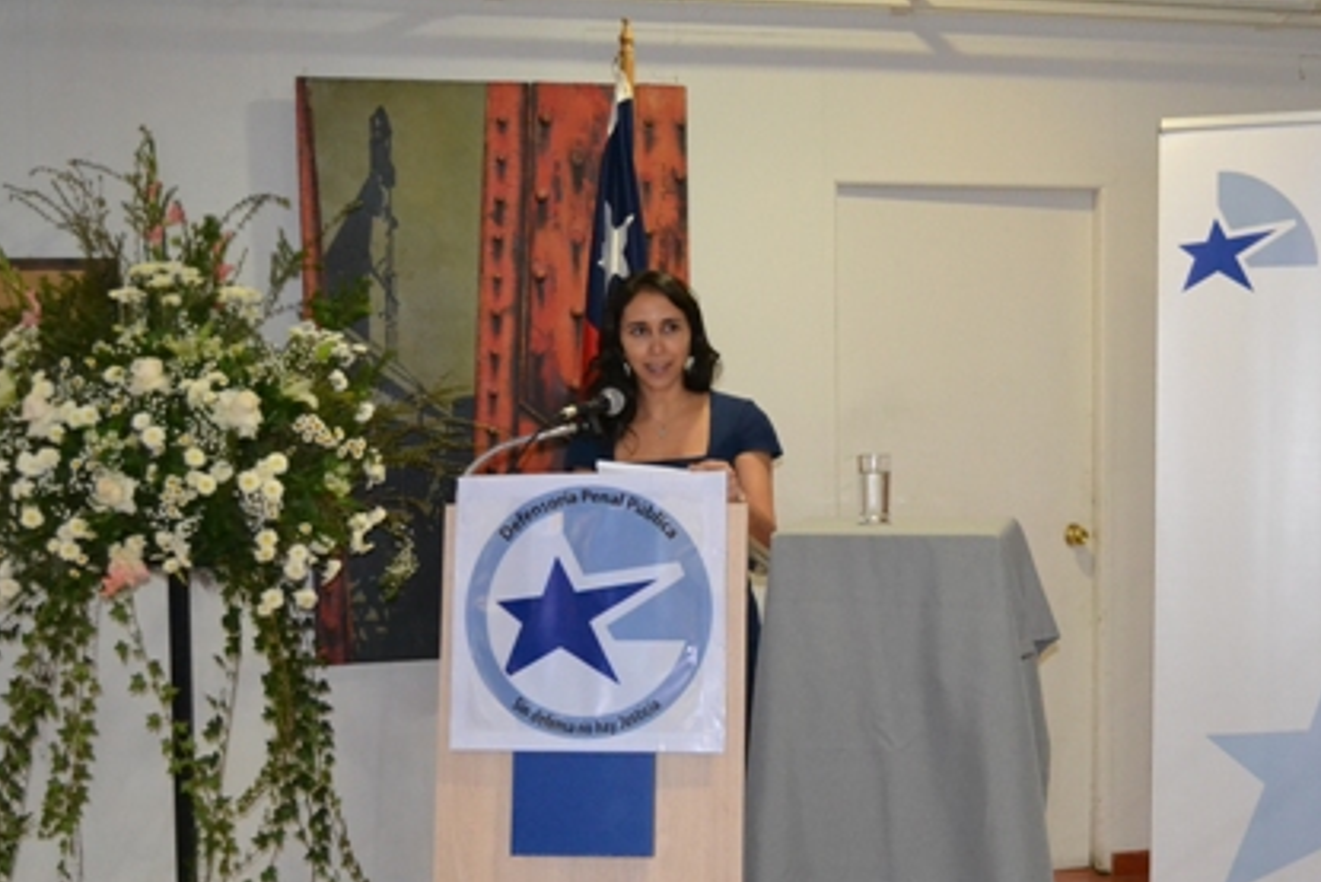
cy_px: 519
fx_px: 1909
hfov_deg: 38.0
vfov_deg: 26.0
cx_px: 812
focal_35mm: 52
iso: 3200
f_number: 4
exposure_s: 1/60
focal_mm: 24
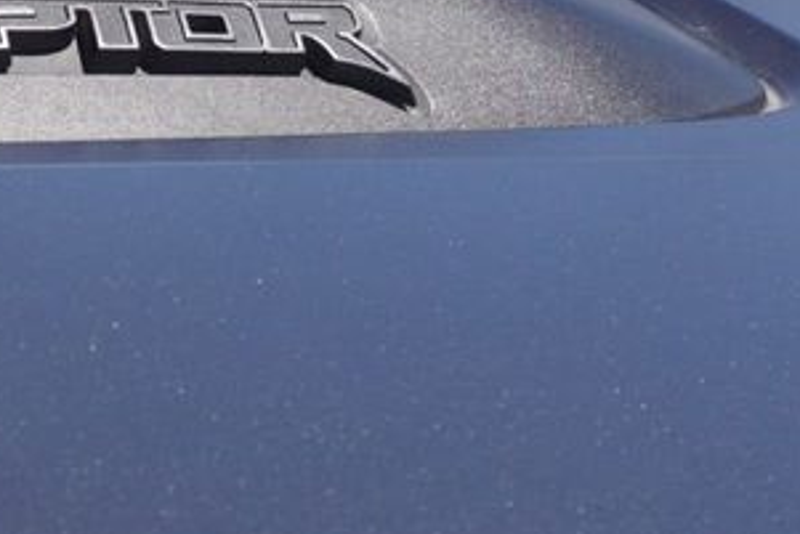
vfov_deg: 14.8
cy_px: 165
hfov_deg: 21.2
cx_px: -40
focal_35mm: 92
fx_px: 2045
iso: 100
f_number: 9
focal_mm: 18
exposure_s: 1/125
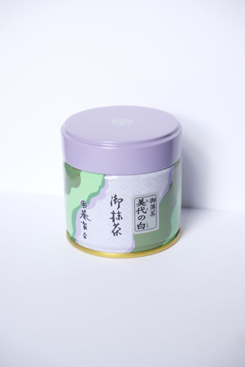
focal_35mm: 68
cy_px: 184
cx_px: 122
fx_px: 694
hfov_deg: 20.0
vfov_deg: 29.7
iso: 800
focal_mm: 45
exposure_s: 1/140
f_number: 5.6
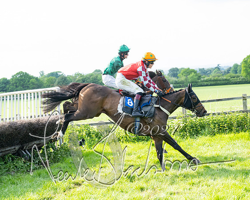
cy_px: 100
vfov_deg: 19.4
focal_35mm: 79
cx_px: 125
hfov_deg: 24.2
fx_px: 583
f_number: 5
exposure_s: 1/800
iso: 400
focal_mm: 70
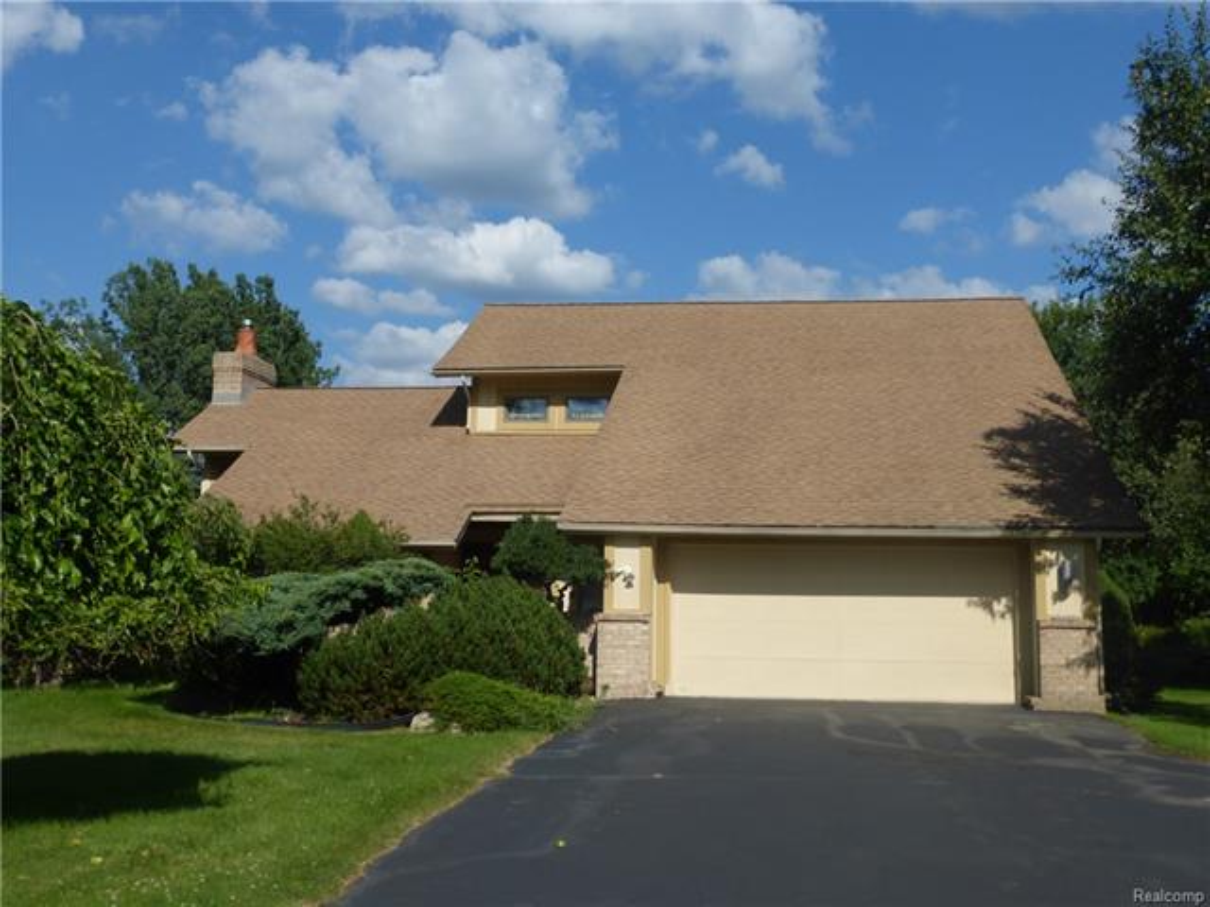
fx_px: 1363
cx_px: 605
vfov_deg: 36.8
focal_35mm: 39
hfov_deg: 47.9
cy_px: 454
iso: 100
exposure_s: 1/1300
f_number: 3.9
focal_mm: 6.9
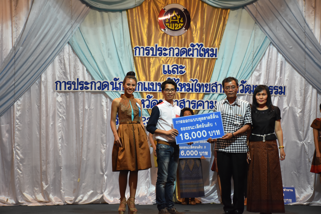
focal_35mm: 84
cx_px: 160
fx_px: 749
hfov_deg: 24.2
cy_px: 107
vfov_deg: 16.3
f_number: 4.8
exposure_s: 1/60
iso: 1250
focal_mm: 56
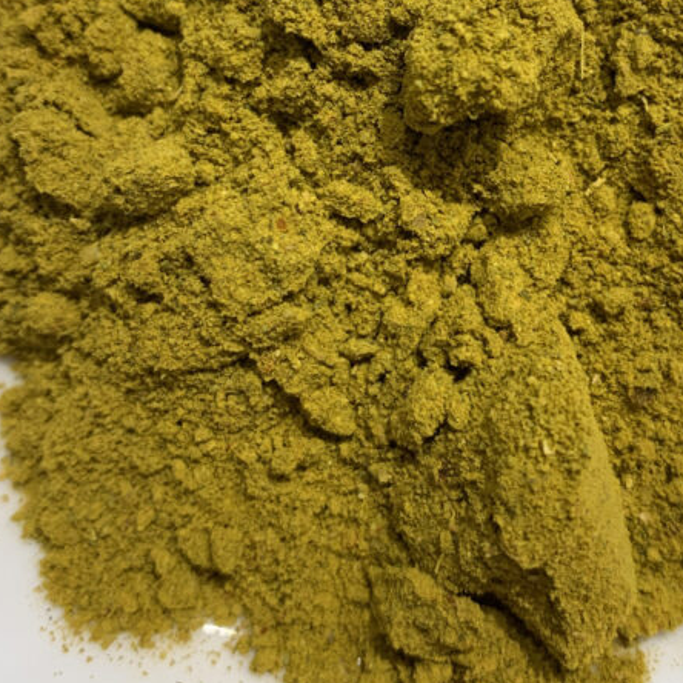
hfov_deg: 32.1
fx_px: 1183
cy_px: 112
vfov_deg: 31.2
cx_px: 421
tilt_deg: -67.6
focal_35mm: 53
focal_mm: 4.25
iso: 80
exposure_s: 1/100
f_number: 1.8
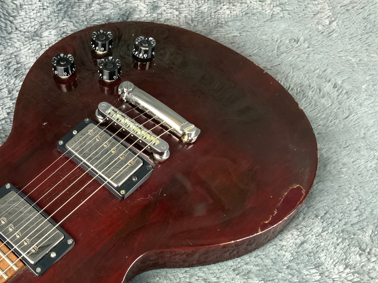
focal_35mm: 45
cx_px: 96
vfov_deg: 31.9
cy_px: 191
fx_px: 491
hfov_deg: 40.9
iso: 250
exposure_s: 1/50
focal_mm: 3
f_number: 1.8
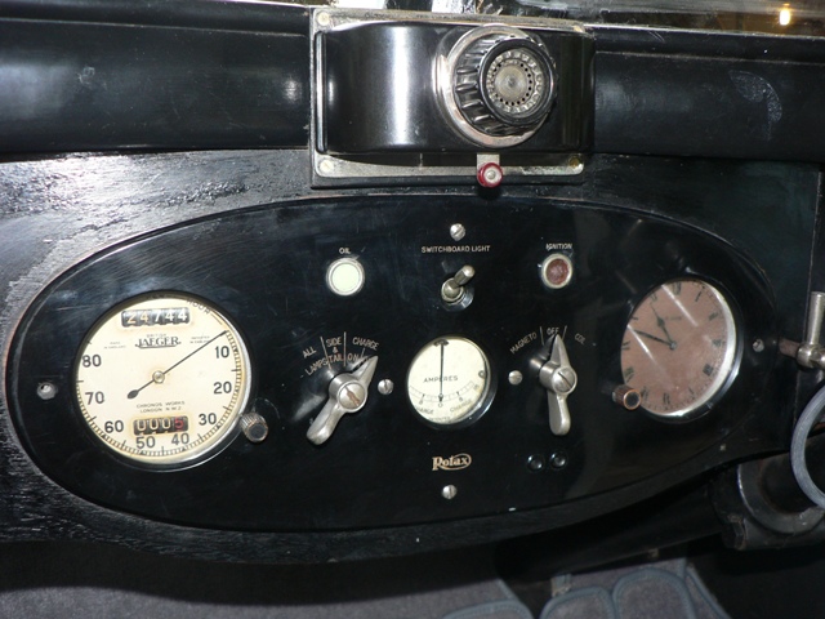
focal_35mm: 36
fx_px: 858
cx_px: 412
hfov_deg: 51.4
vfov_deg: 39.7
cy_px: 310
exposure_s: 1/60
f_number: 2.8
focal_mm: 6
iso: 100
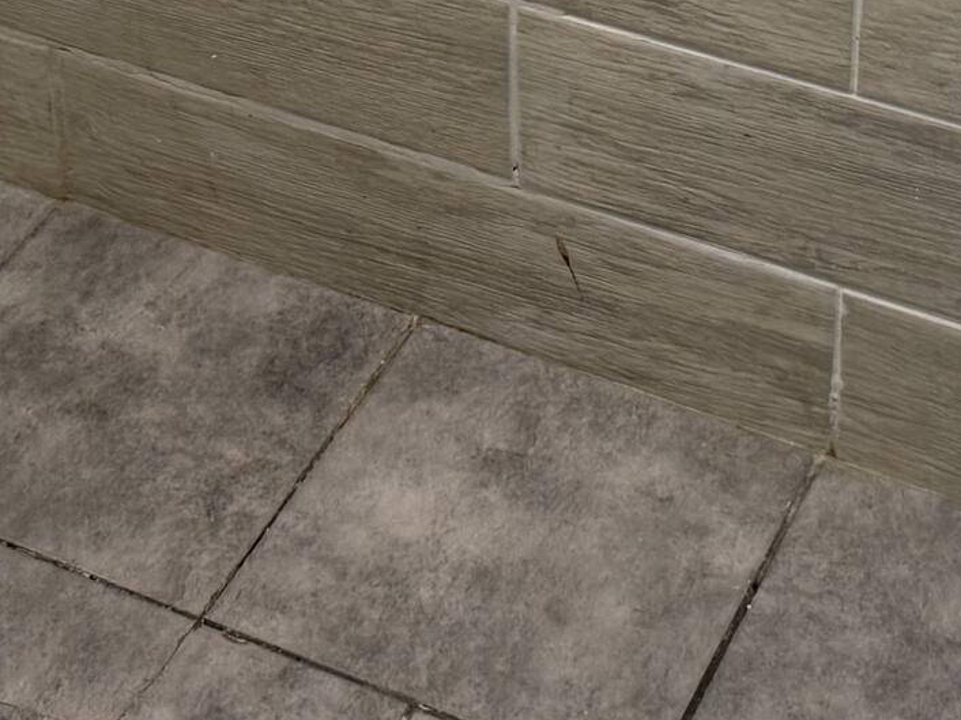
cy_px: -372
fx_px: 2831
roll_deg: +1.5
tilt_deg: -29.2
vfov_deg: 13.6
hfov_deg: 19.3
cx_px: 463
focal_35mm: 102
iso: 100
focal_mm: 6.76
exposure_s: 1/60
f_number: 1.78
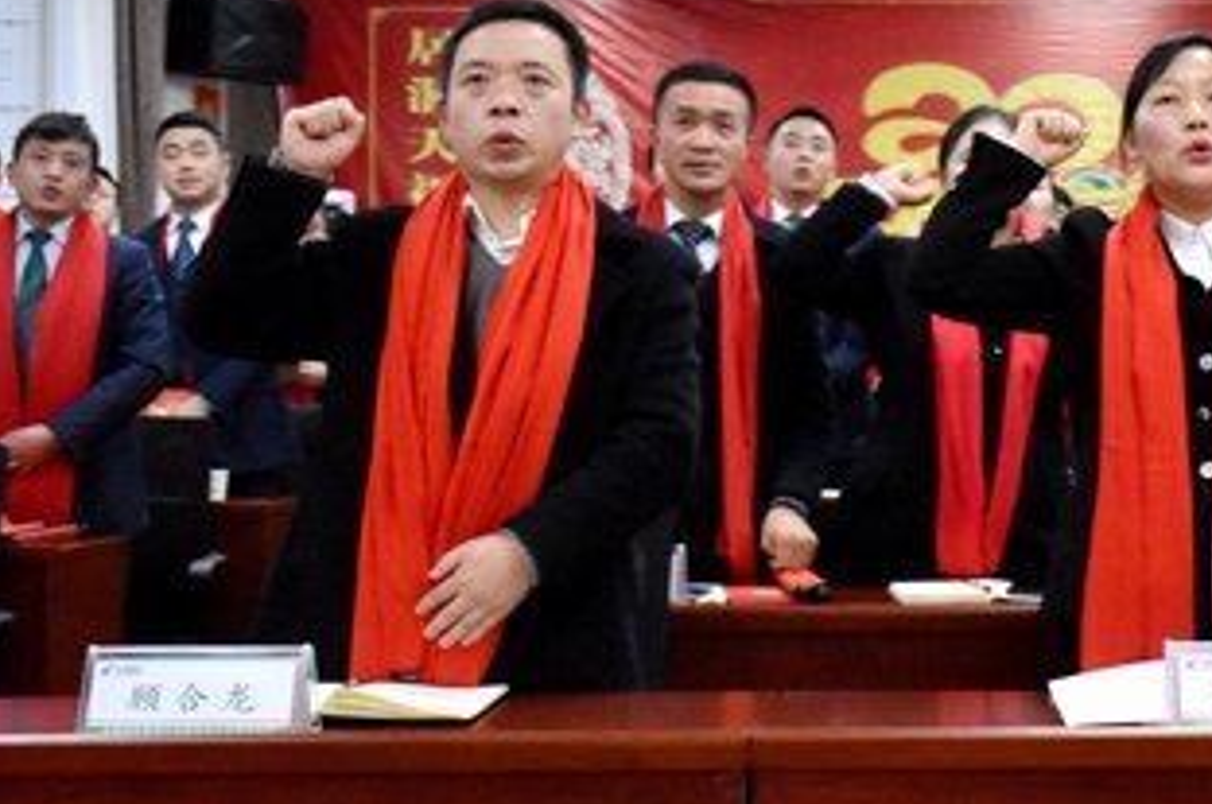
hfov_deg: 26.4
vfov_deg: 18.0
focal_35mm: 75
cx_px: 1022
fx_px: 2521
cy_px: 216
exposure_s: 1/250
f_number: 3.8
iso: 5000
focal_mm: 26
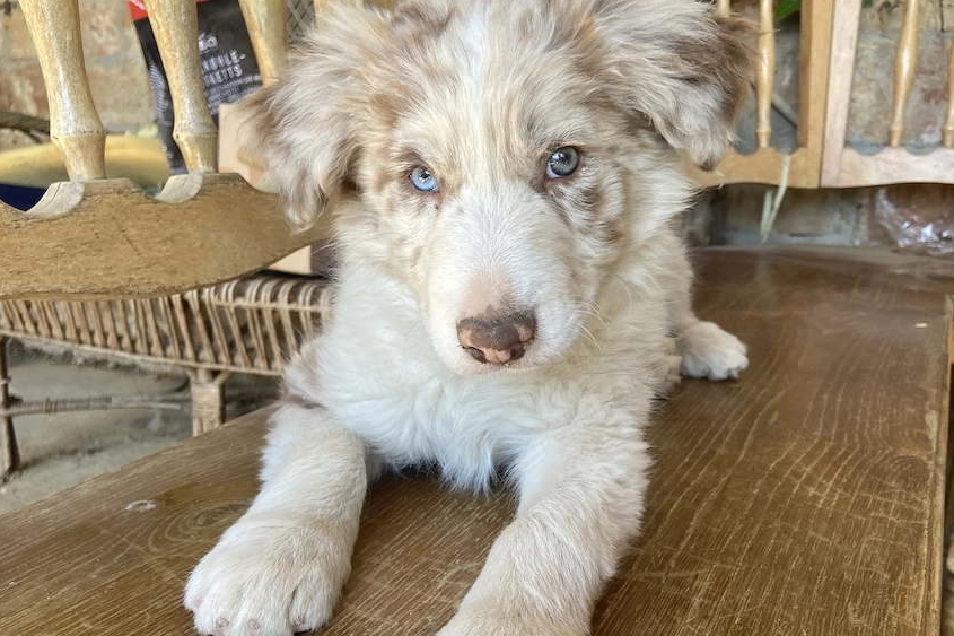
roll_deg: -0.7
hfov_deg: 58.6
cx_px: 532
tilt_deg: -16.4
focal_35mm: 32
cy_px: 400
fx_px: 848
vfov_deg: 40.8
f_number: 1.8
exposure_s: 1/122
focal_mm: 4.25
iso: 64
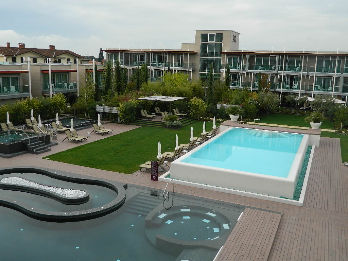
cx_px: 174
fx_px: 352
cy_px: 130
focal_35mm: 35
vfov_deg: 40.7
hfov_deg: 52.6
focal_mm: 6.2
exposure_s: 1/250
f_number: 3.3
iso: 80
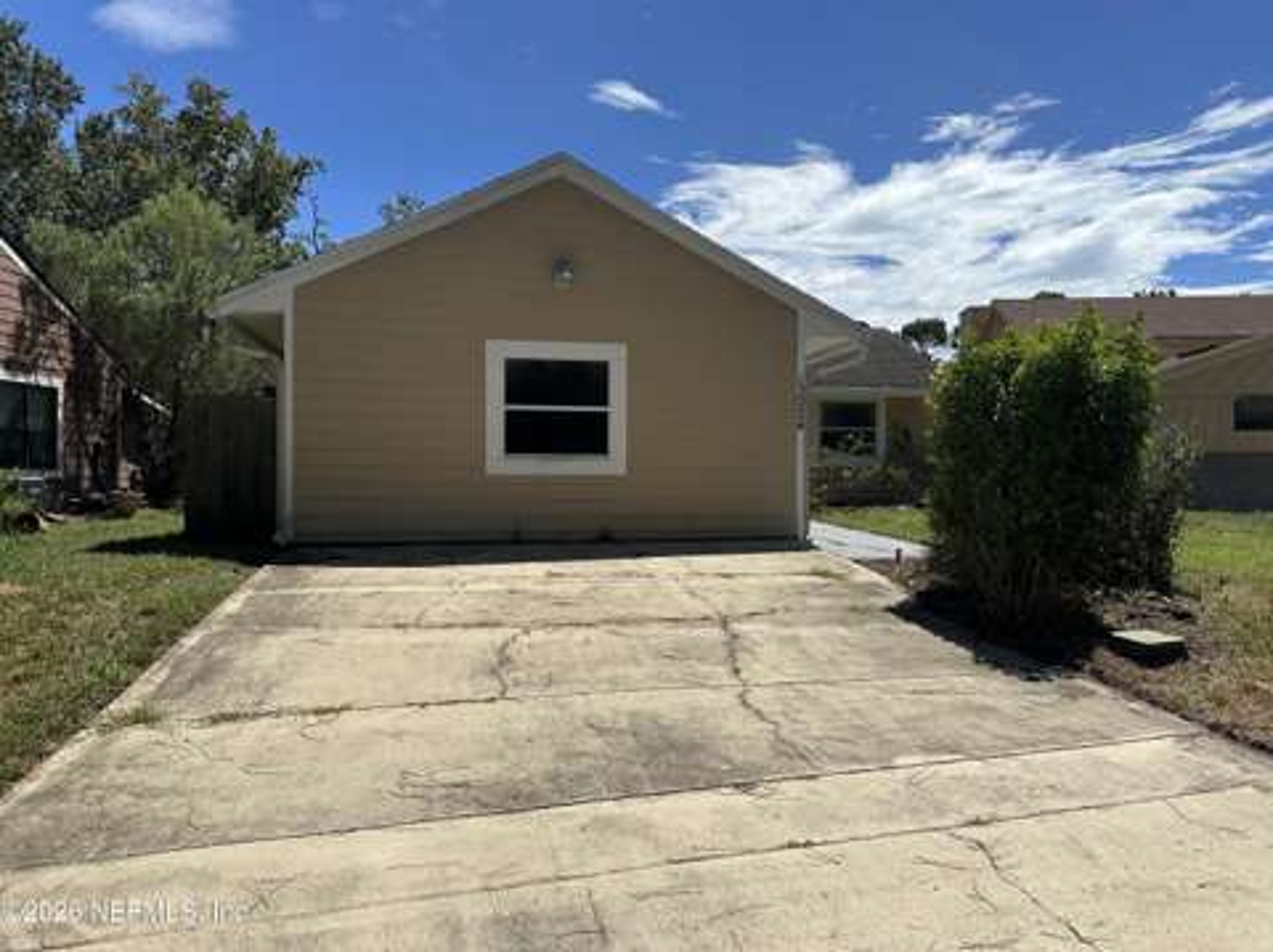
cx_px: 636
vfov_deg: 56.7
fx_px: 882
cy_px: 476
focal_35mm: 24
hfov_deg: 71.7
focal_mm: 6.86
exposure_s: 1/8197
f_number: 1.78
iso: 80
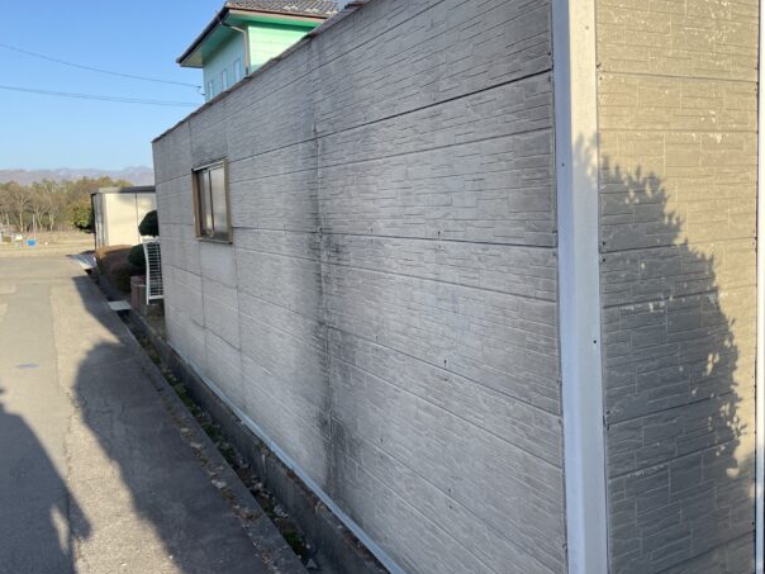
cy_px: 272
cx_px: 434
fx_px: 685
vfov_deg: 45.4
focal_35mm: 31
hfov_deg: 58.1
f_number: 1.6
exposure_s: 1/895
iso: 32
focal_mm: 4.2
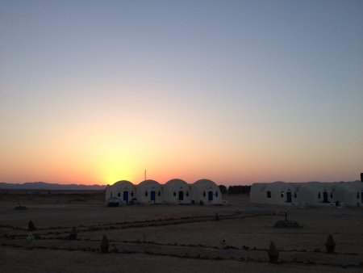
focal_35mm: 35
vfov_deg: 40.7
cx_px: 182
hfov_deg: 52.6
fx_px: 367
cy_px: 136
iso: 50
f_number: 2.4
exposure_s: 1/403
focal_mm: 4.28
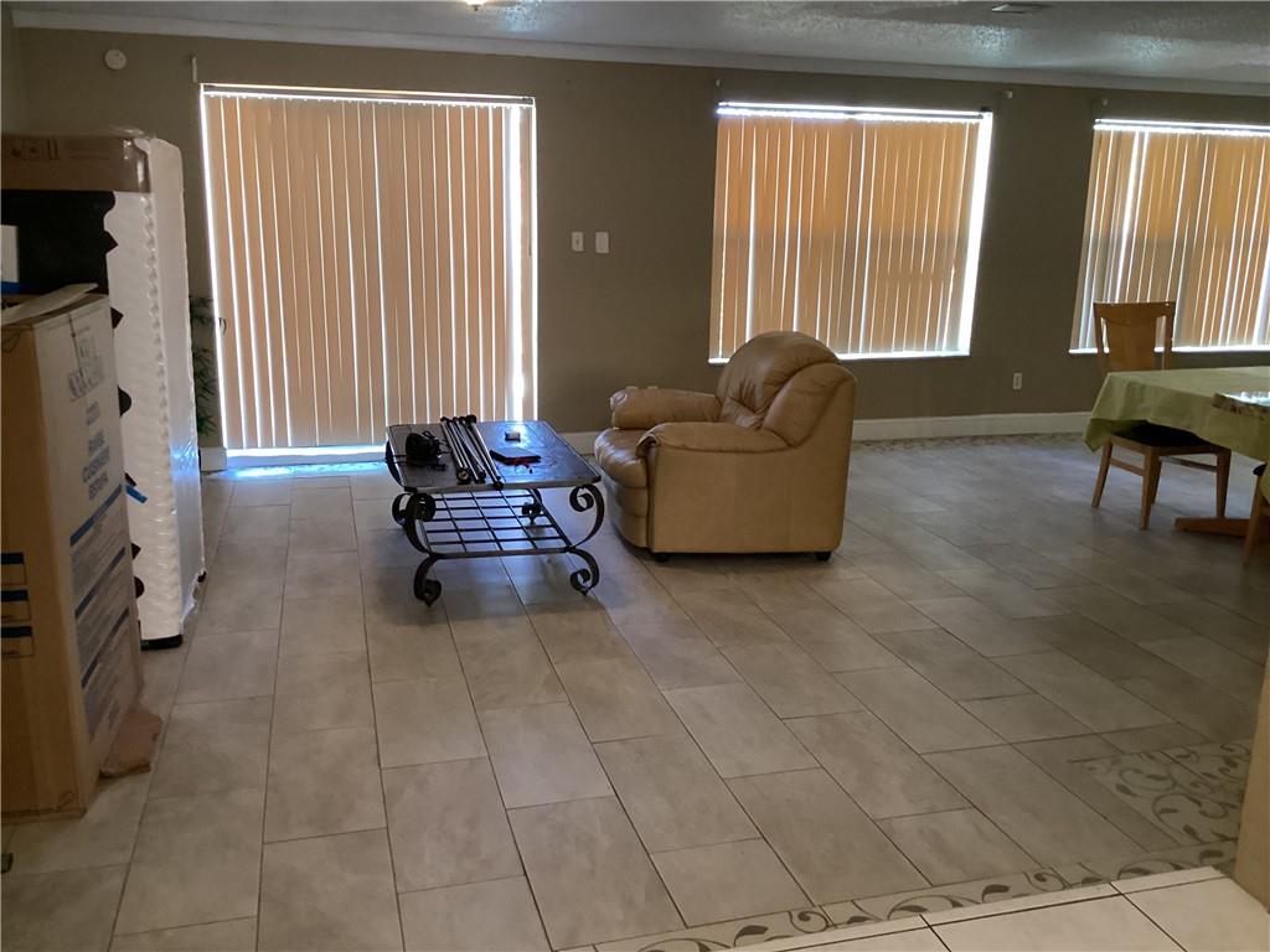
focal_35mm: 31
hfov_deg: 58.4
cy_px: 476
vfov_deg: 45.4
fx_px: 1137
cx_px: 635
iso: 400
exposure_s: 1/40
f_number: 2.4
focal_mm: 3.3
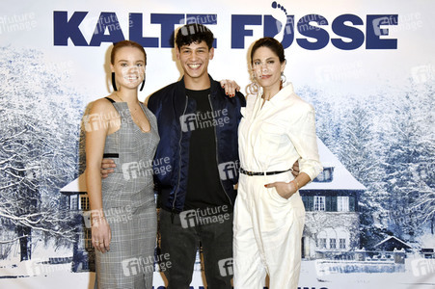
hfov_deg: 42.8
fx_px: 555
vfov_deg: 29.2
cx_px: 218
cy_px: 144
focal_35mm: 46
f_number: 5.6
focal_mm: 46
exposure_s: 1/80
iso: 5000
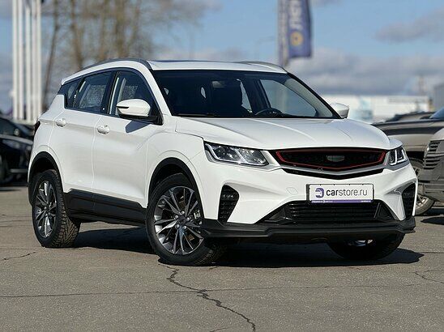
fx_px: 1538
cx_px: 222
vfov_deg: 12.3
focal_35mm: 120
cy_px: 166
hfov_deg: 16.4
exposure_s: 1/4115
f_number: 2.8
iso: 40
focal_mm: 15.66
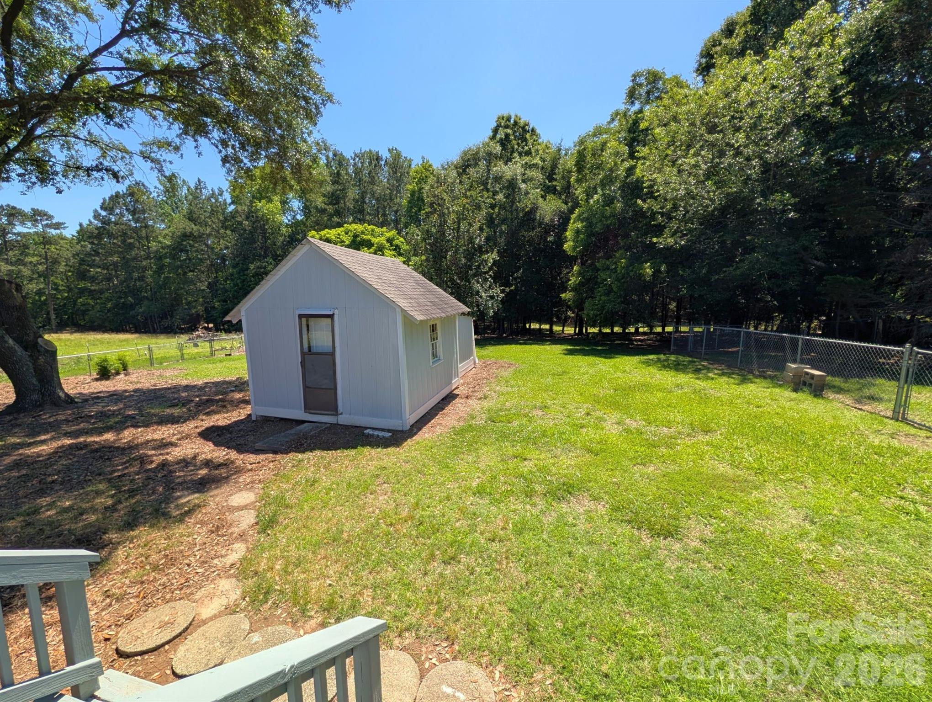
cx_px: 466
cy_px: 351
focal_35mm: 12
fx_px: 324
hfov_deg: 110.5
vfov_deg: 94.6
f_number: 1.7
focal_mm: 2.02
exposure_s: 1/2252
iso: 57
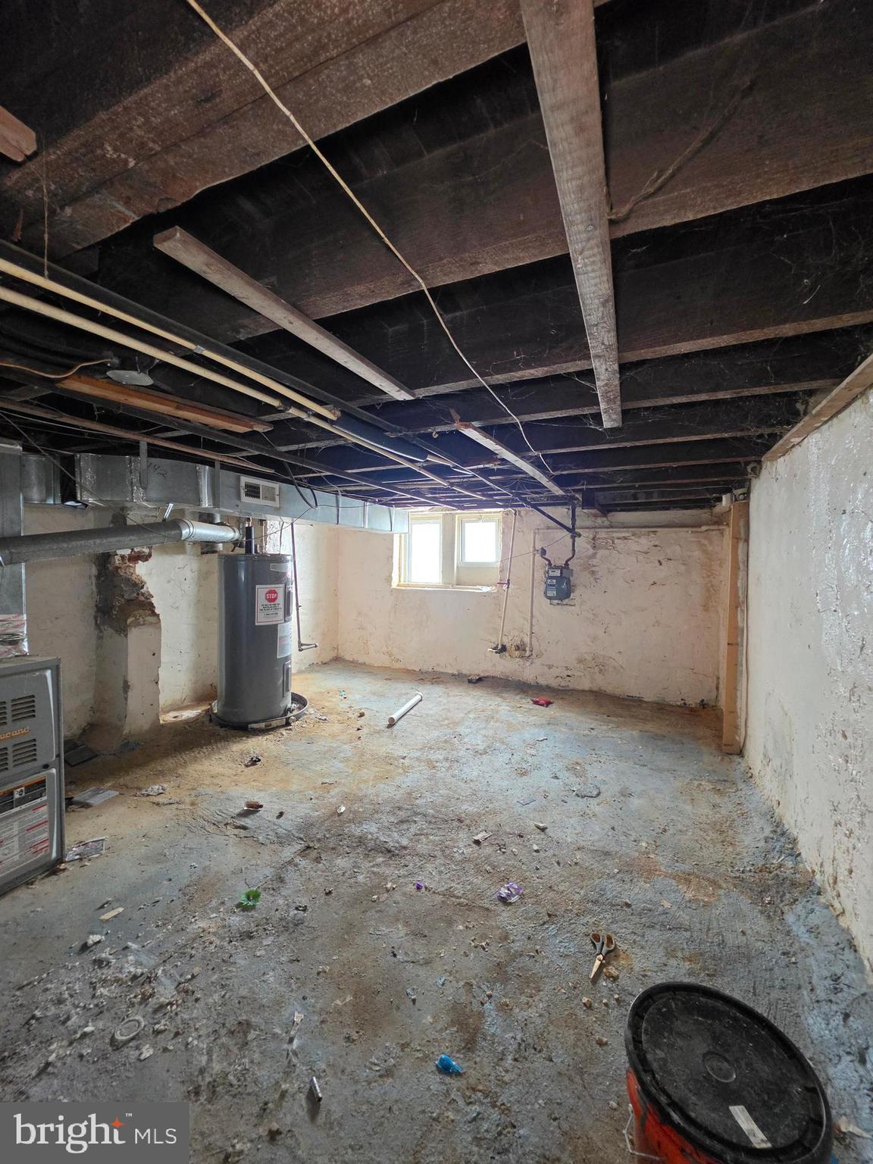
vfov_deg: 106.2
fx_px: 437
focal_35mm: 13
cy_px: 582
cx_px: 436
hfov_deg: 89.9
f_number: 1.9
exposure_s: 1/60
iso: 640
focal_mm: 2.2
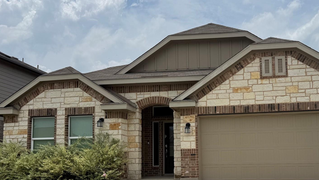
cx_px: 210
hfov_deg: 51.9
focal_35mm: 38
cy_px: 124
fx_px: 321
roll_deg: +2.0
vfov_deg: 30.9
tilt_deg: +4.9
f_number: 1.78
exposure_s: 1/12346
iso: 80
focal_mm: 6.76
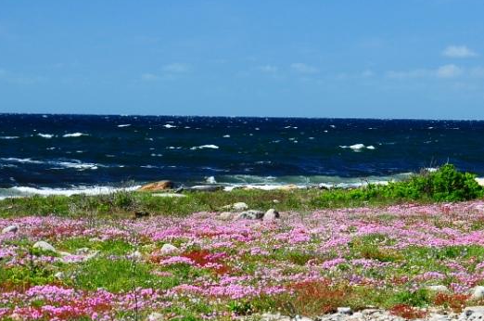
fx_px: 2174
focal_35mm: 162
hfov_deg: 12.7
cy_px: 245
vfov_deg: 8.4
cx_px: 350
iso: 200
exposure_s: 1/200
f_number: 6.3
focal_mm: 55
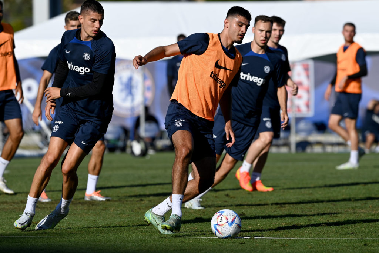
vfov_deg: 3.4
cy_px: 126
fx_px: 4211
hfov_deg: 5.2
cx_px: 190
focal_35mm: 400
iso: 250
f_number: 6.3
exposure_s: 1/2000
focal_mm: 400
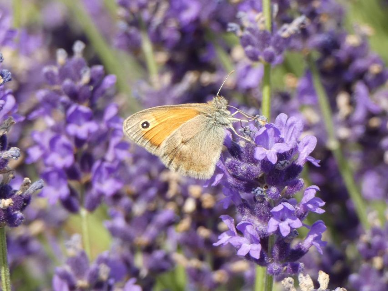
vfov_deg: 6.3
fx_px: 2646
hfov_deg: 8.4
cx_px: 194
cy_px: 146
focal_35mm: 236
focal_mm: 42.3
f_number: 5.5
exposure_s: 1/80
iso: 80
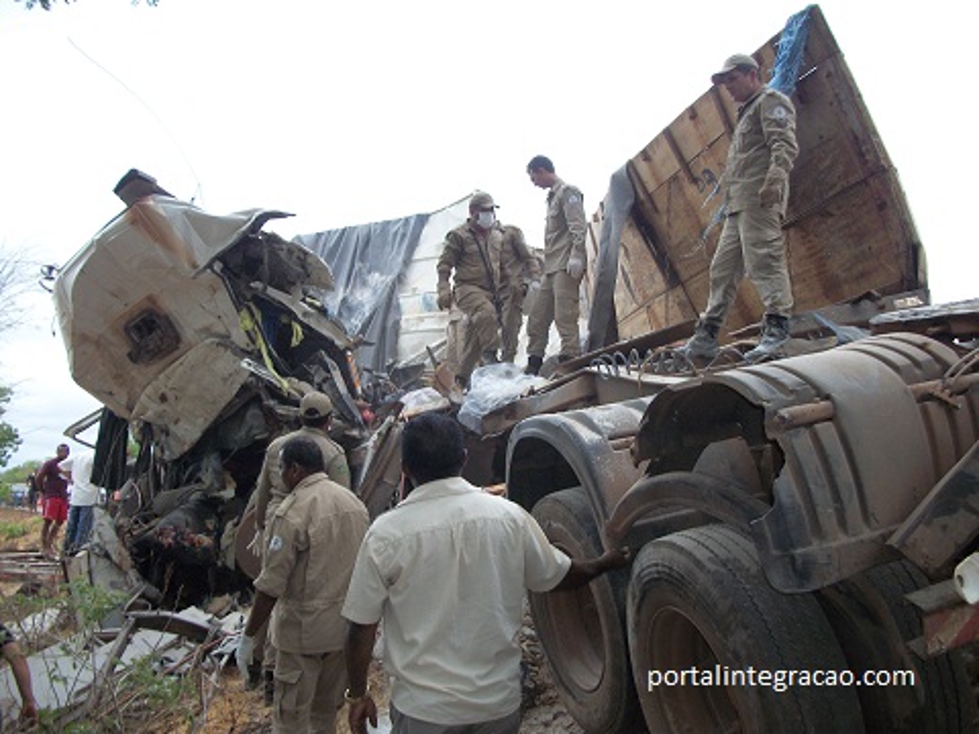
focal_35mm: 32
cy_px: 367
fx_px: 905
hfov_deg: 56.8
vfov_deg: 44.2
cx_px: 490
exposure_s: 1/250
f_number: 2.9
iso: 80
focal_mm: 5.7
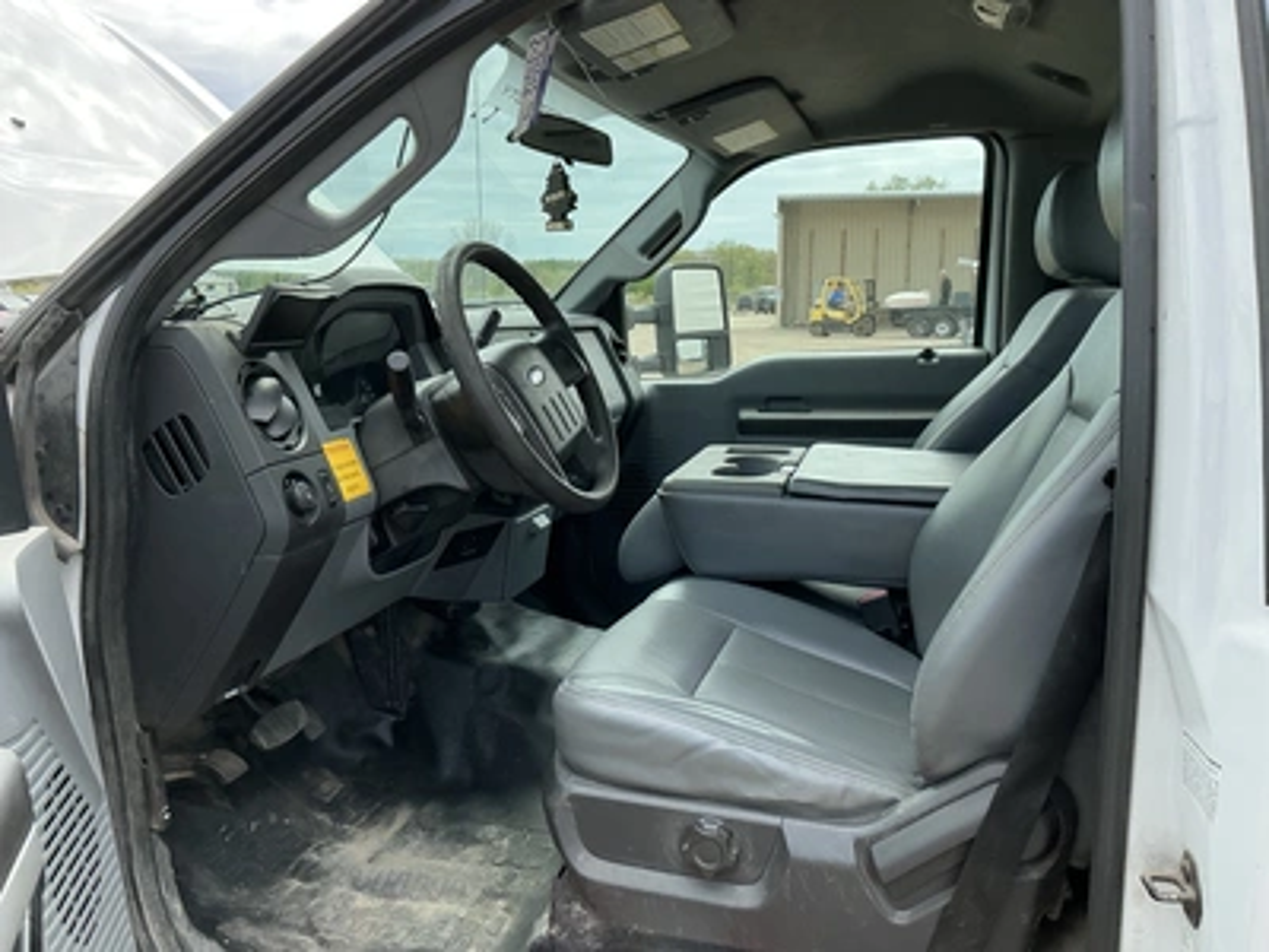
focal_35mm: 28
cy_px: 476
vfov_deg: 49.7
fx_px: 1026
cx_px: 634
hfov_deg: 63.4
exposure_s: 1/406
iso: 25
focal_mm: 3
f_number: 1.8
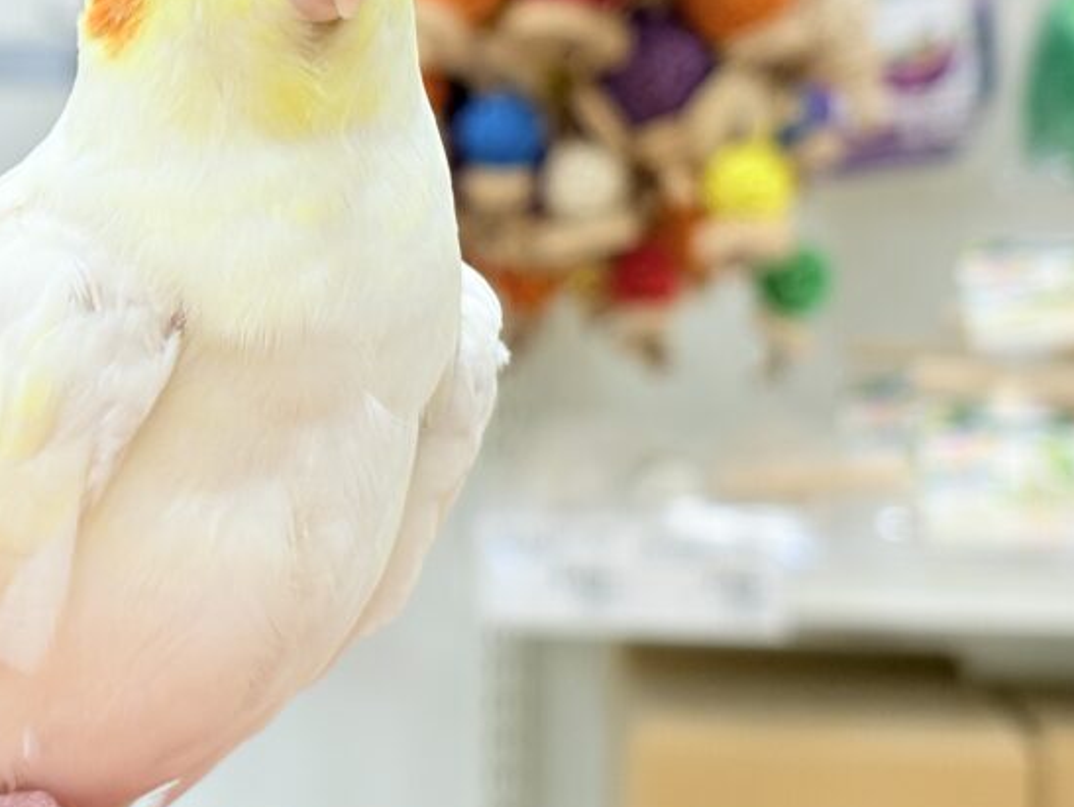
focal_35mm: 114
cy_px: 243
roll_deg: +0.9
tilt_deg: -1.7
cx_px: 312
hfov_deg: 17.2
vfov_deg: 13.0
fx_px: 3539
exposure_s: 1/50
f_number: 1.6
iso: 40
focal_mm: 5.96
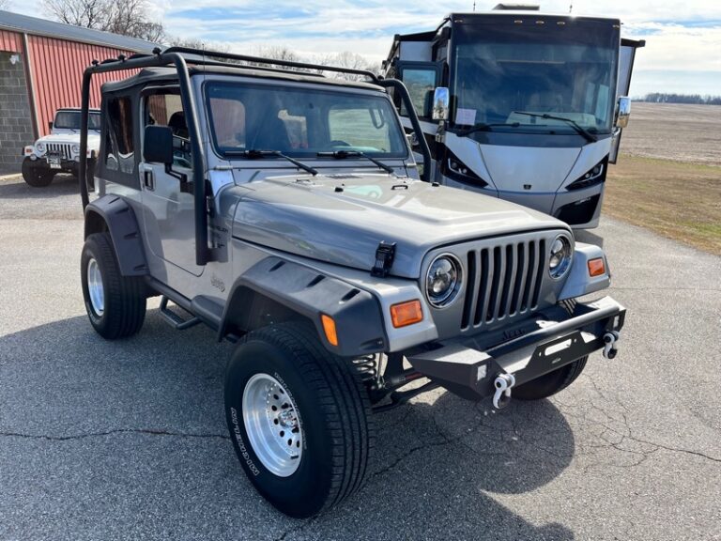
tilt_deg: -17.1
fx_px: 542
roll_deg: -0.3
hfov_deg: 67.3
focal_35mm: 26
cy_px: 270
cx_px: 360
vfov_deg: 53.1
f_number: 1.6
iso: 50
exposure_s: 1/1294
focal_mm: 5.1
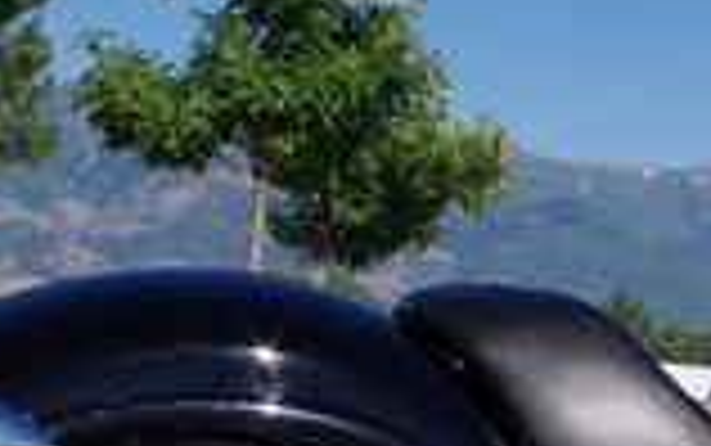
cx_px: 1076
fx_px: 2482
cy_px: 471
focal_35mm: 128
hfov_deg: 15.1
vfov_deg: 10.2
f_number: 8
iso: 100
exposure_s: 1/400
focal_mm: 21.25
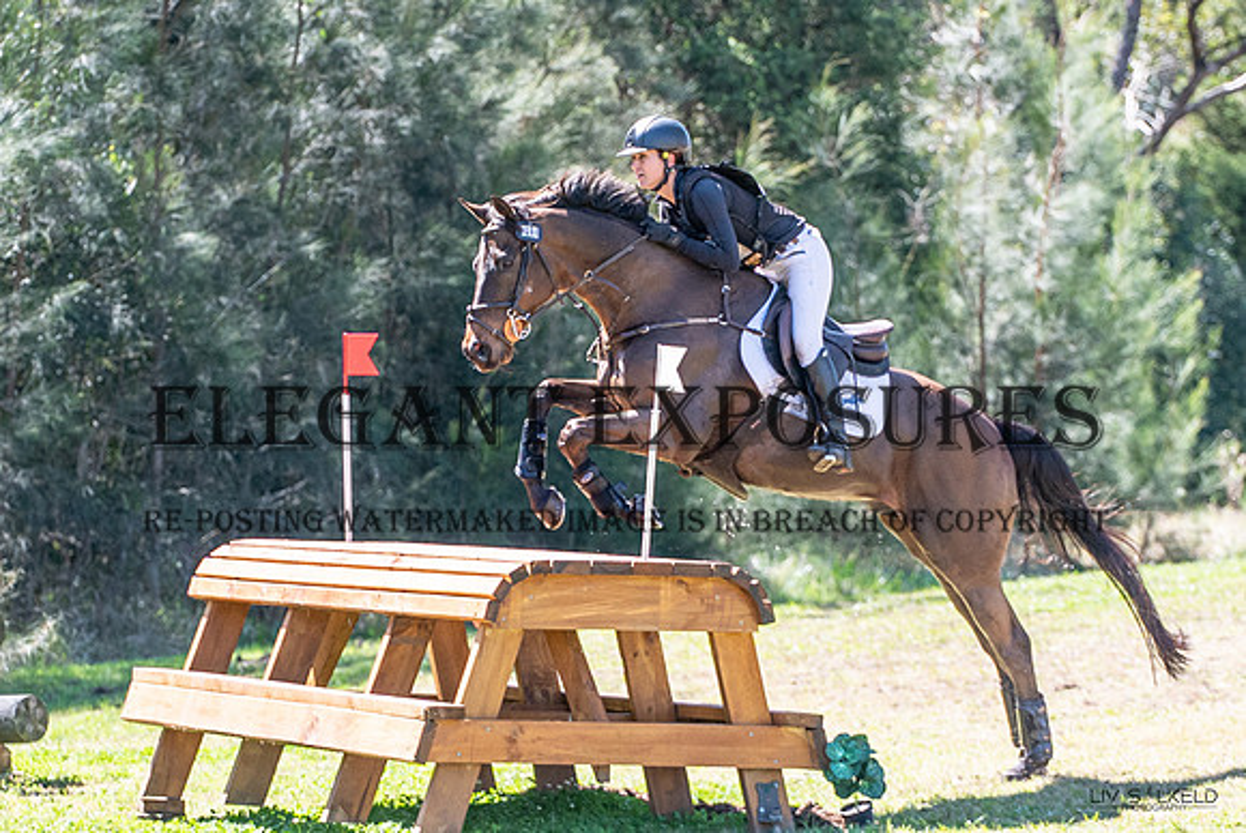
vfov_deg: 6.0
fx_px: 7928
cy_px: 312
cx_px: 500
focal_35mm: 229
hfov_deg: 9.0
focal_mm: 122
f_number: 3.5
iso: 720
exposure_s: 1/2000
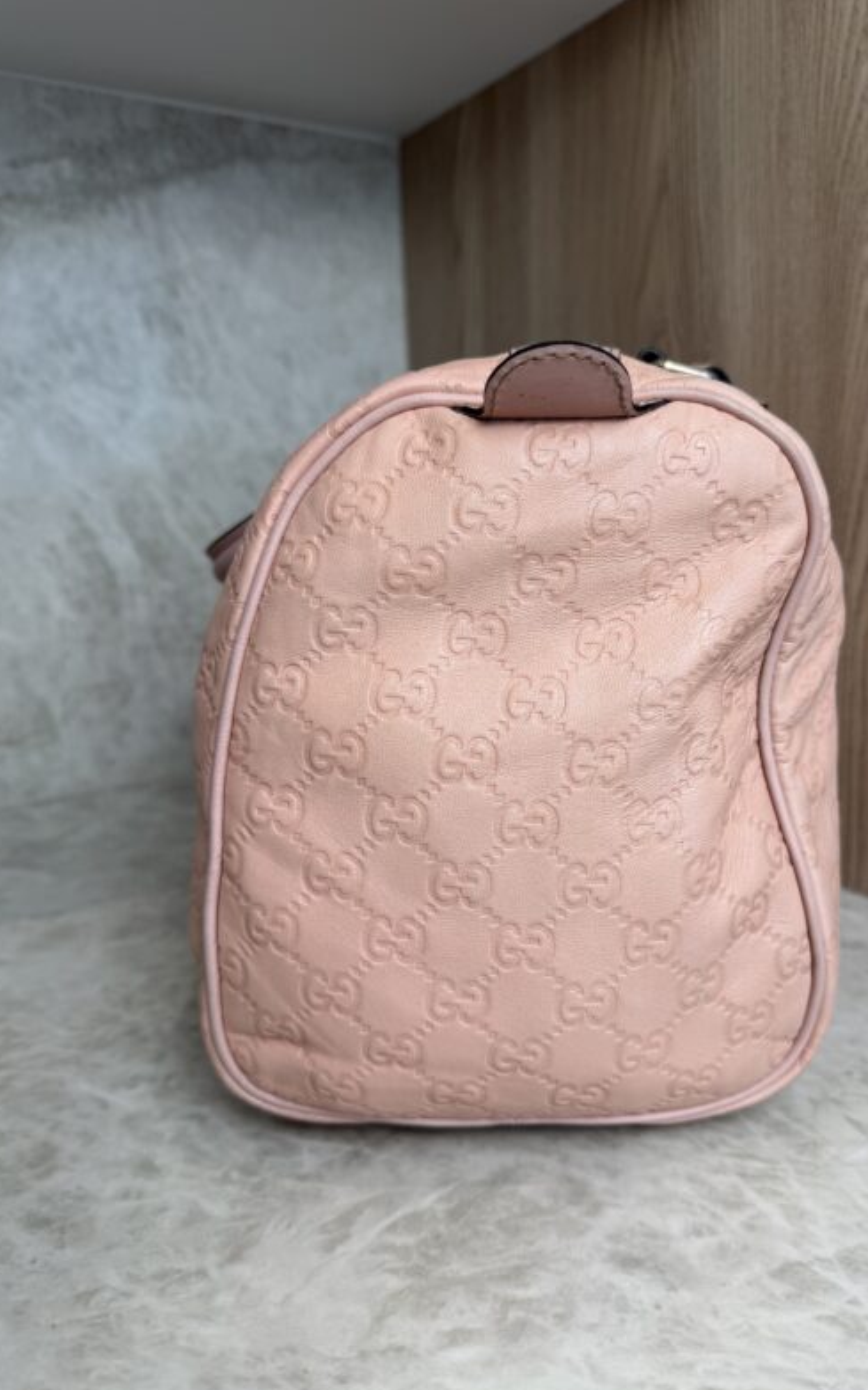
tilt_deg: -12.2
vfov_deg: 70.4
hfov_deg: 47.3
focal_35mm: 26
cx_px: 520
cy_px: 707
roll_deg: +0.8
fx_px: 985
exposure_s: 1/140
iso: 50
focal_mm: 6.76
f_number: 1.78
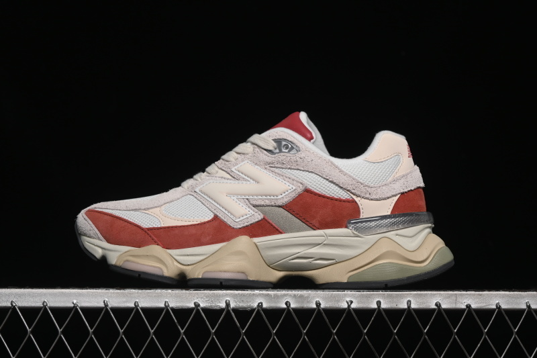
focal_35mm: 75
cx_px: 268
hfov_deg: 27.0
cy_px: 179
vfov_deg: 18.2
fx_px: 1118
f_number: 7.1
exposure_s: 1/80
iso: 160
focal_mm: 50
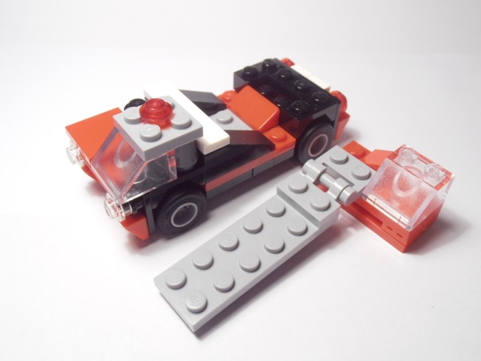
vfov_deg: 38.7
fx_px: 514
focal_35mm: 37
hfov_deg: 50.1
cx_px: 240
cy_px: 180
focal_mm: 6.61
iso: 100
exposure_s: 1/30
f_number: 3.9
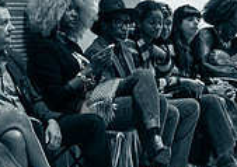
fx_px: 1581
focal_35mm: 236
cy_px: 44
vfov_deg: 6.0
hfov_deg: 8.5
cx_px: 287
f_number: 3.5
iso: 4000
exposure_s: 1/200
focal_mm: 60
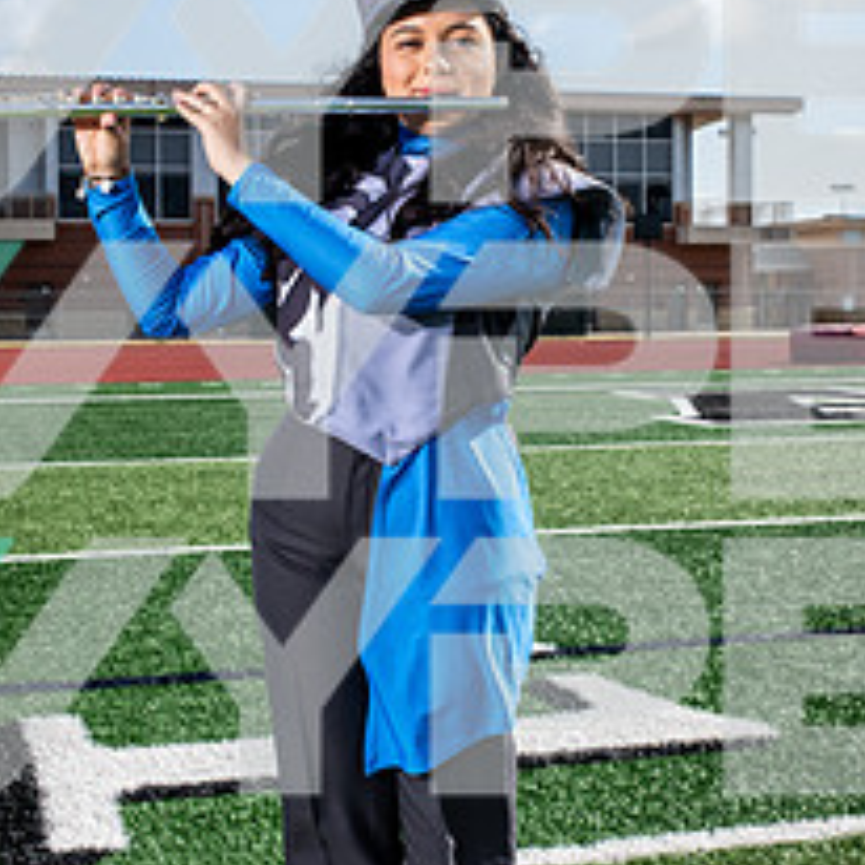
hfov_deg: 27.3
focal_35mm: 63
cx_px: 391
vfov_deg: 27.3
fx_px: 1781
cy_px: 374
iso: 125
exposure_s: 1/400
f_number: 7.1
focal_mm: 34
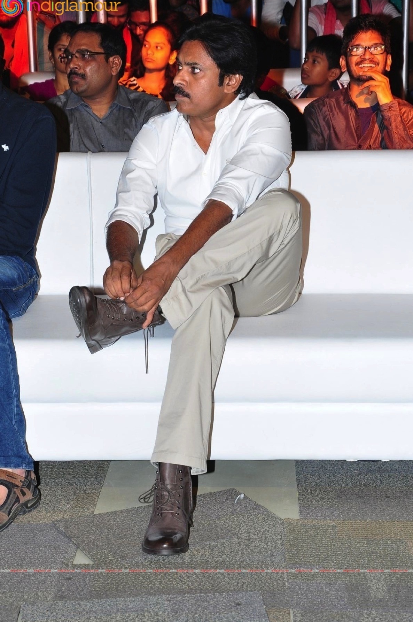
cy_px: 308
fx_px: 1518
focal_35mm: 88
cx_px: 209
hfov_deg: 15.5
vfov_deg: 23.1
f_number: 8
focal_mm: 58
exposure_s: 1/125
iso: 500
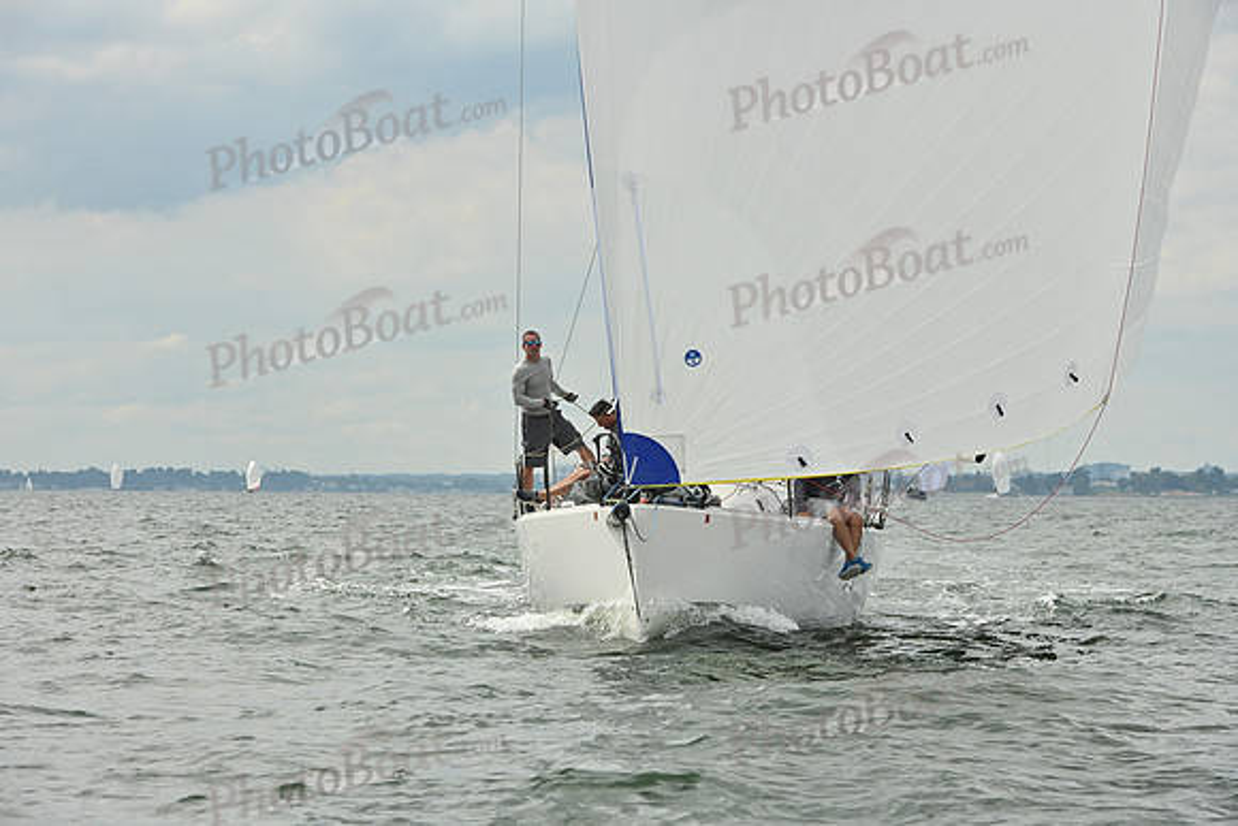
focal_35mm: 135
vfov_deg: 10.2
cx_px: 619
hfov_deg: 15.2
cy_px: 413
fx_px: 4643
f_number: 11
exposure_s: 1/1250
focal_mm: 135
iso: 320
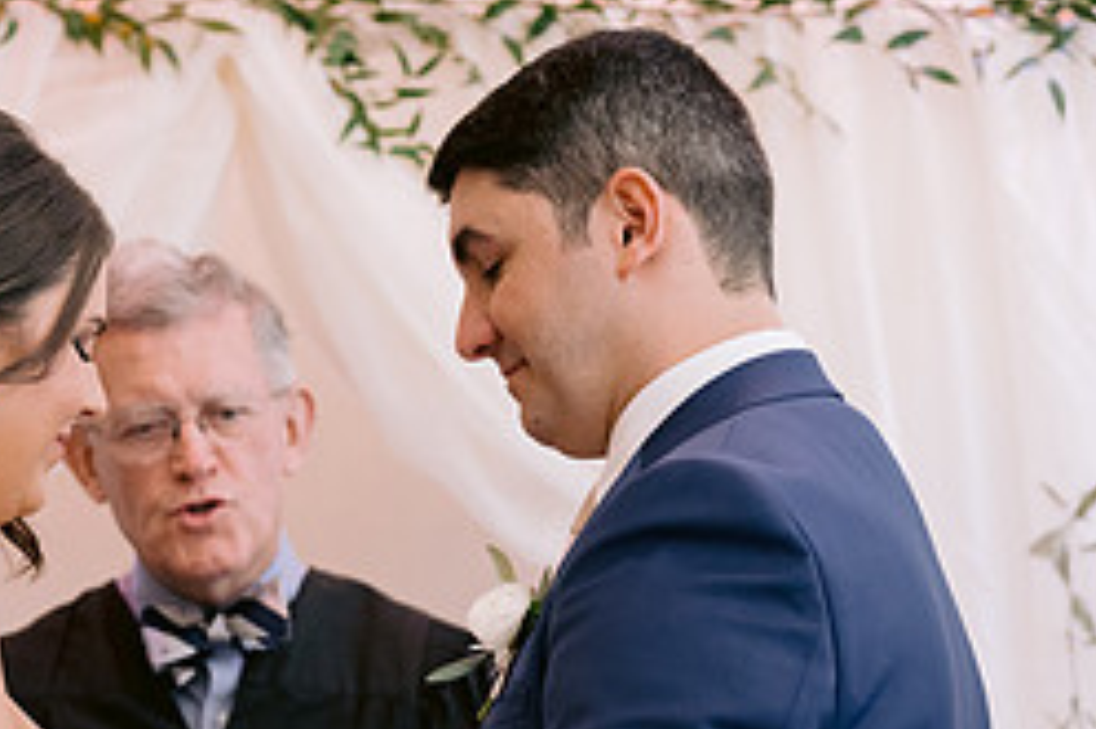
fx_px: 3560
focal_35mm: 117
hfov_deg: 17.4
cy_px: 771
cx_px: 225
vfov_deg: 11.5
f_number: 2.8
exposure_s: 1/160
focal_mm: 50
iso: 1250
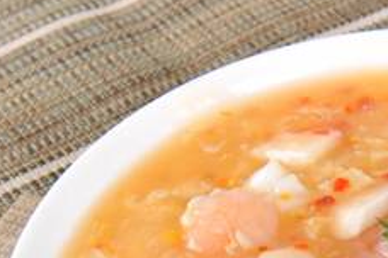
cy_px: 334
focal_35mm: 139
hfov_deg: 14.5
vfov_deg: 9.7
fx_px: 1498
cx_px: 408
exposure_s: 1/250
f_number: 13
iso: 200
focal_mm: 48
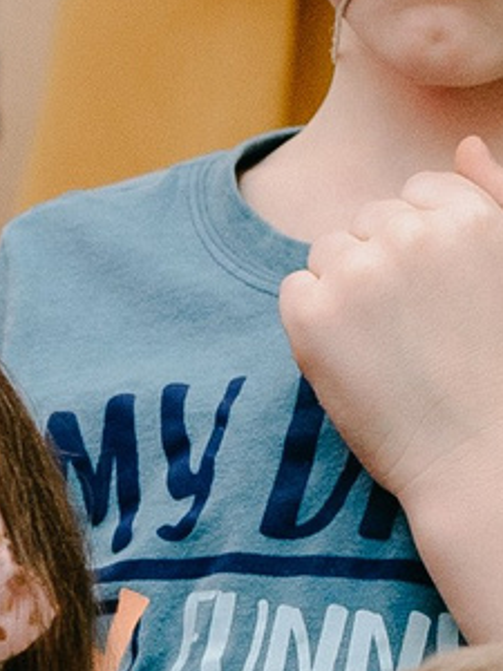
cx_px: -917
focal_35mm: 287
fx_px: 5560
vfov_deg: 6.6
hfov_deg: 5.0
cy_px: 1430
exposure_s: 1/160
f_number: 3.5
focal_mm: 35
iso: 400
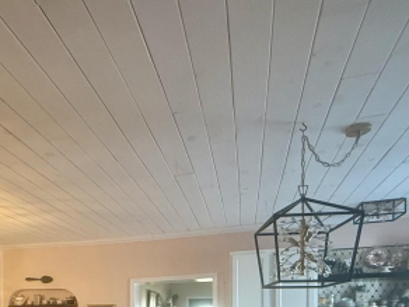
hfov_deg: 54.3
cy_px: 325
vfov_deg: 37.9
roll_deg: +0.0
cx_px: 104
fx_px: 378
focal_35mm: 32
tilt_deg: -0.8
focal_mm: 2.22
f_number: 2.2
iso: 500
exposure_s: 1/120
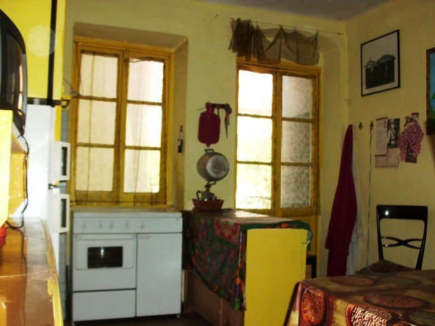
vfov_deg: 39.7
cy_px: 163
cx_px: 218
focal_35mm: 36
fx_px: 452
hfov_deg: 51.4
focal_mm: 6.3
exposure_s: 1/100
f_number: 2.9
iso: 100
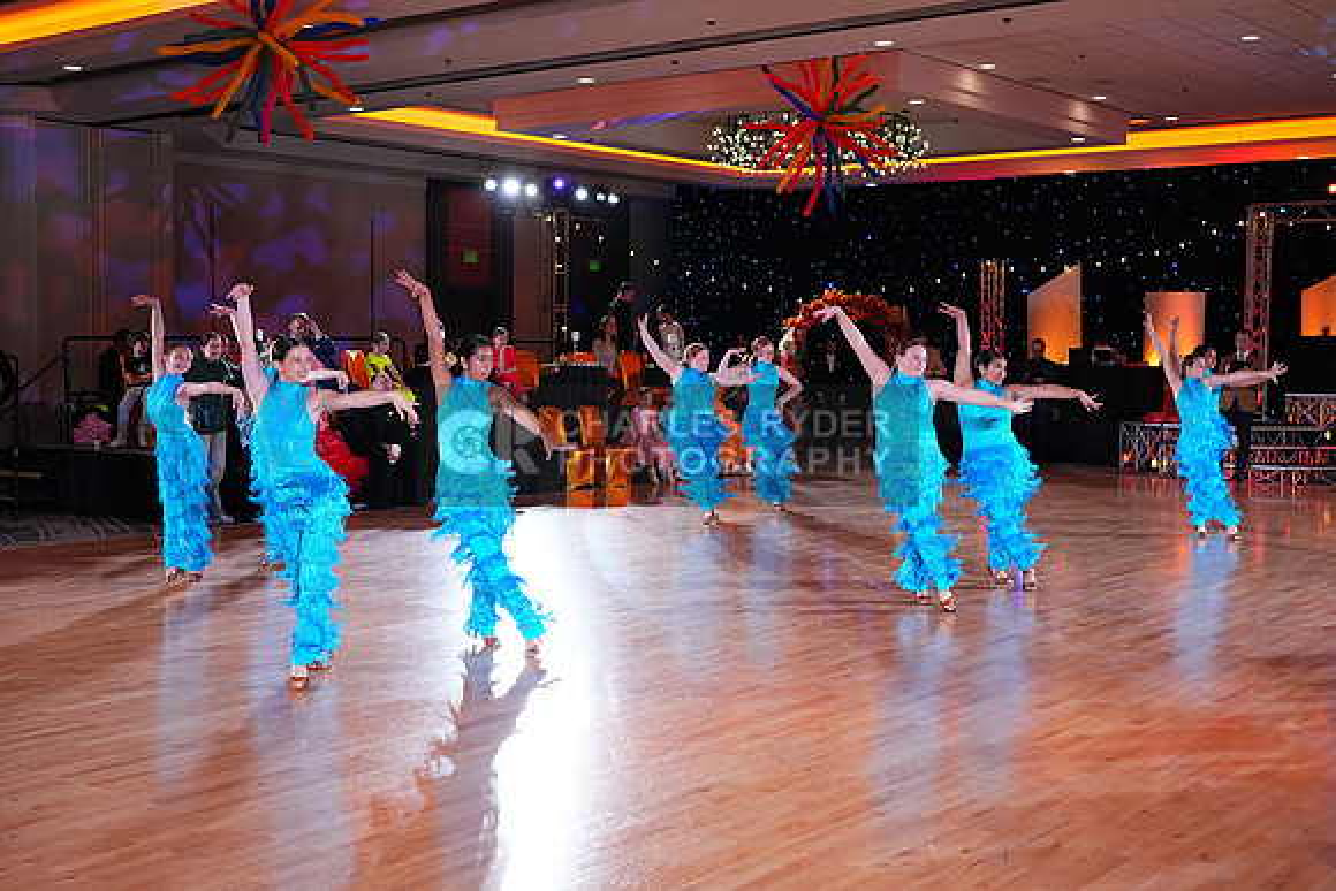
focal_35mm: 42
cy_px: 446
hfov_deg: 46.4
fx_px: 1559
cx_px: 668
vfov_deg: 31.9
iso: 5000
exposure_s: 1/400
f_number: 5.6
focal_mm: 42
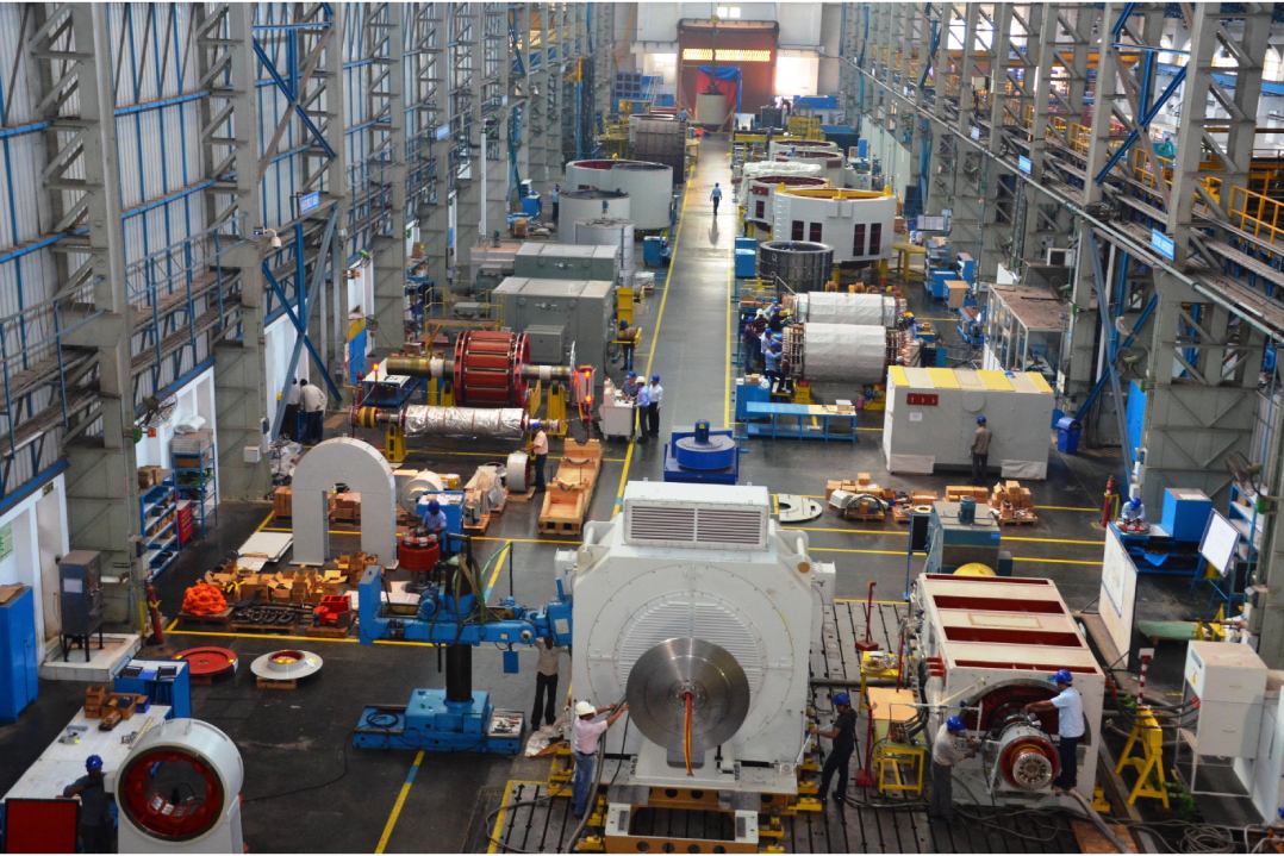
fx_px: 1498
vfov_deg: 31.9
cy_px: 428
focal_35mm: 42
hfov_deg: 46.4
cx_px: 642
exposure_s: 1/60
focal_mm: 28
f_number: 4
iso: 800
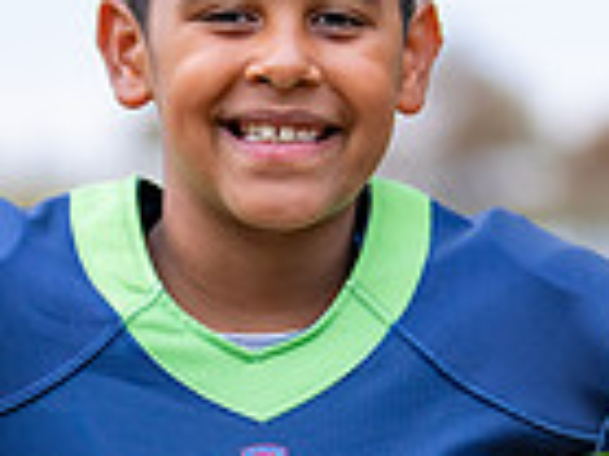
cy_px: 482
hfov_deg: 8.2
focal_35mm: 243
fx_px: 4271
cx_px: 284
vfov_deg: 6.1
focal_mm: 50
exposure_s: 1/800
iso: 100
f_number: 1.2
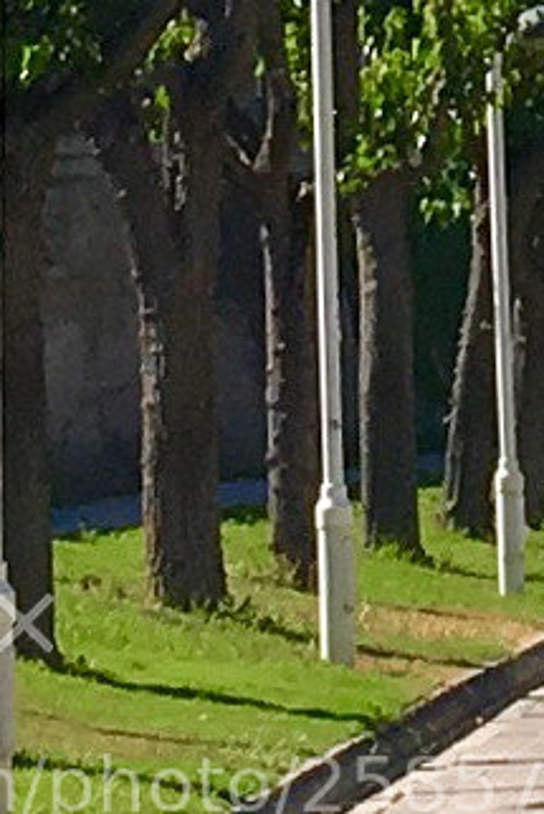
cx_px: 945
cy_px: -1039
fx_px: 3396
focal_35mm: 150
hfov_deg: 8.8
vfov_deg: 11.6
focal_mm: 4.15
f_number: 2.2
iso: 25
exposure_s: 1/1166
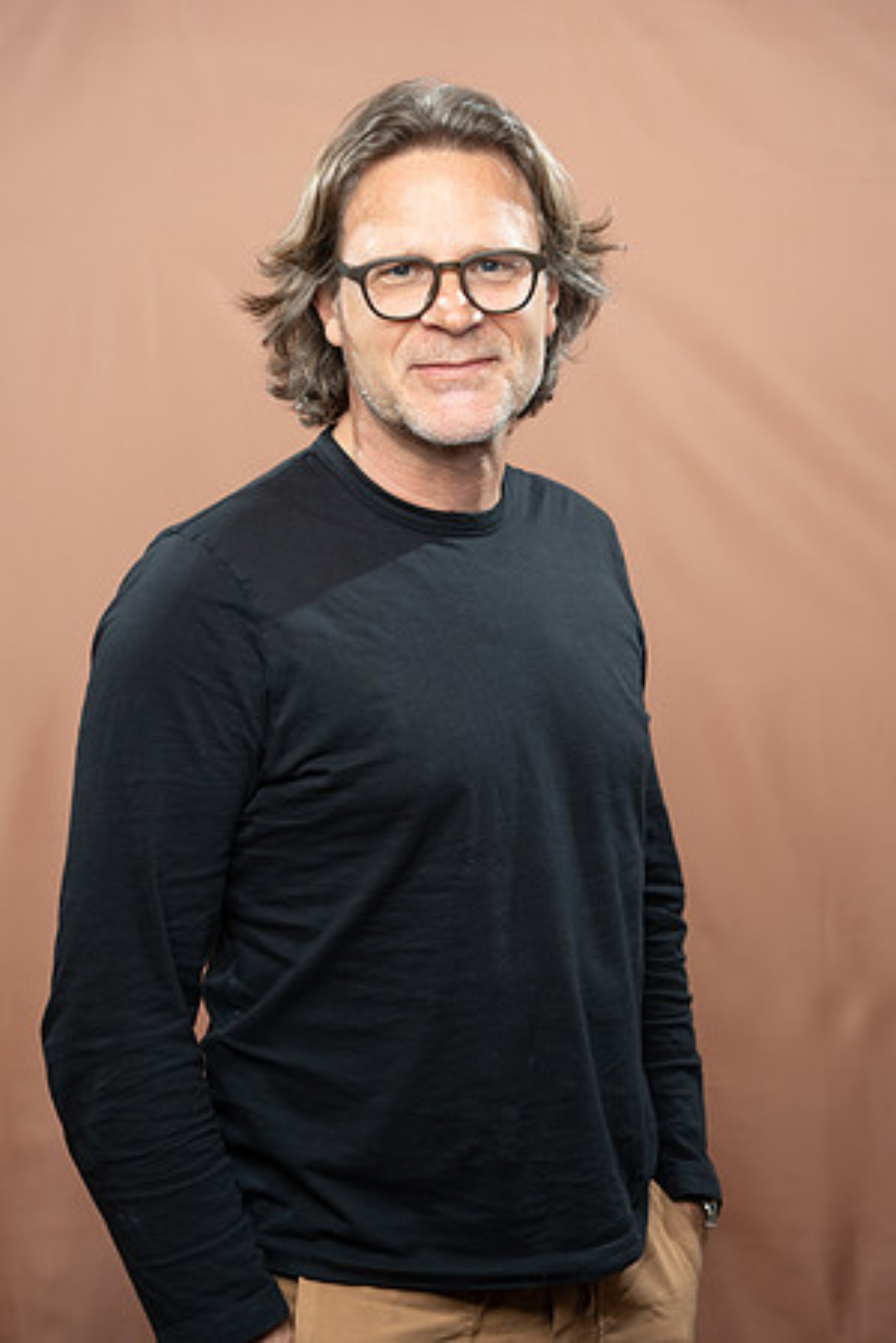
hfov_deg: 18.9
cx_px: 448
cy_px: 672
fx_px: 2688
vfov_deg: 28.1
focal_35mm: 72
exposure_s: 1/160
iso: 320
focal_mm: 72
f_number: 4
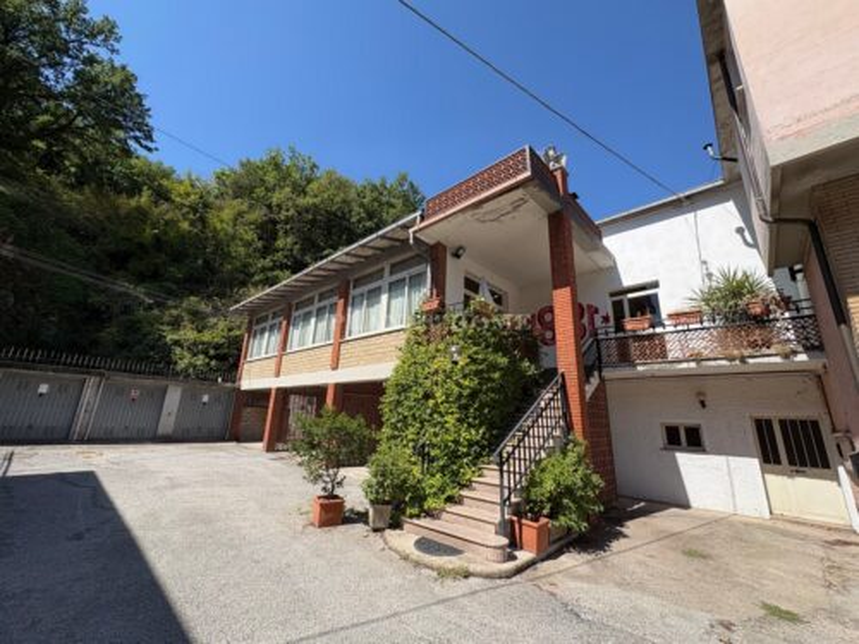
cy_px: 322
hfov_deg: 102.1
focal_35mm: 14
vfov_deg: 85.7
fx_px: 347
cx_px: 430
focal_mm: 2.22
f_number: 2.2
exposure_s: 1/1160
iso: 50
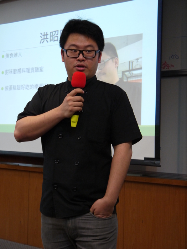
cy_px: 124
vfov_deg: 33.2
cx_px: 94
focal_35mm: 58
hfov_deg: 25.2
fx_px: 418
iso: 800
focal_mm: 29
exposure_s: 1/40
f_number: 4.9
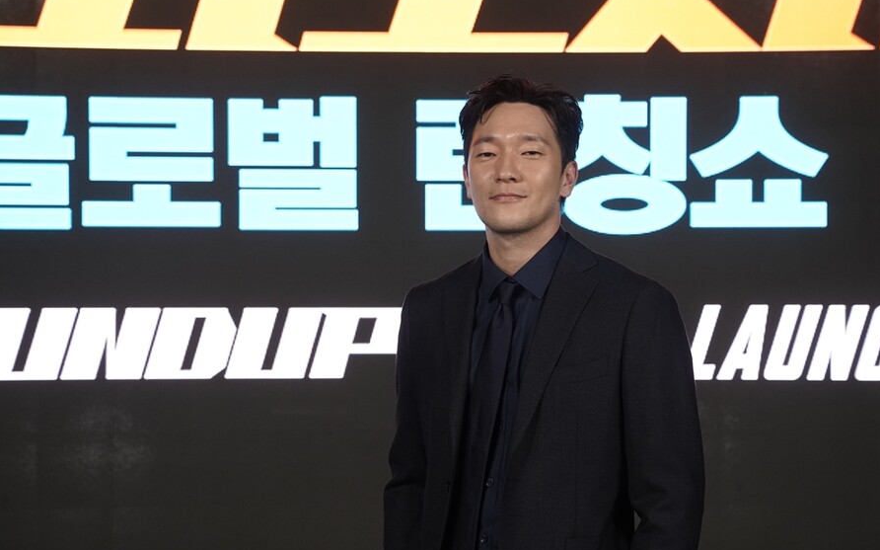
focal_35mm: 72
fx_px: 1726
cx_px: 443
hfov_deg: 28.6
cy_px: 283
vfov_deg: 18.1
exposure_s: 1/160
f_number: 5
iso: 4000
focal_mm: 70
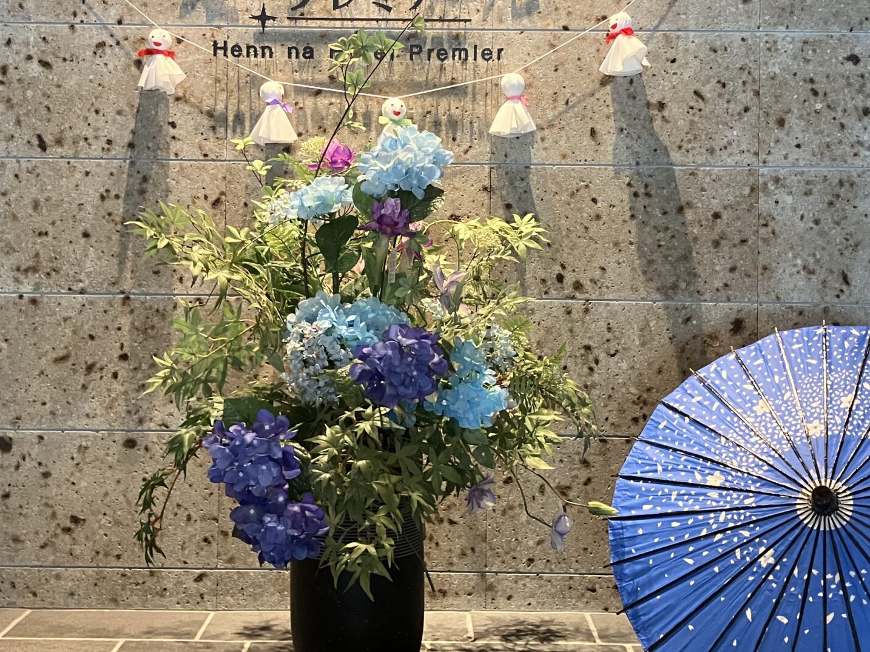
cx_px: 433
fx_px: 1256
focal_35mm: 50
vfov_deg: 28.9
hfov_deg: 38.2
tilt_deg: +1.4
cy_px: 222
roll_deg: -0.4
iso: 250
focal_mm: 3.99
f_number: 1.8
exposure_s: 1/60
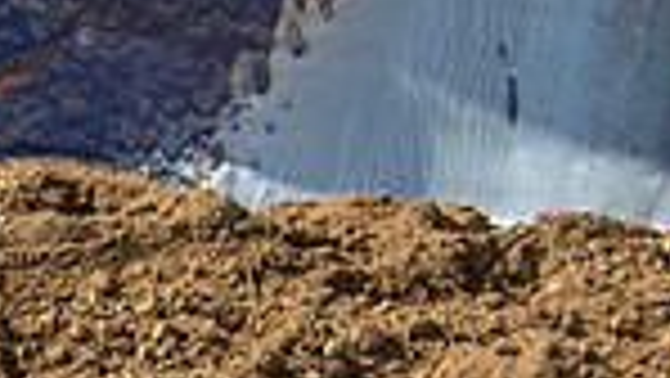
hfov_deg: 6.4
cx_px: -1056
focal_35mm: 320
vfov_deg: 3.8
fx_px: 5688
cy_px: 382
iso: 100
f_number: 3.2
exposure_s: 1/2000
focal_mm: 28
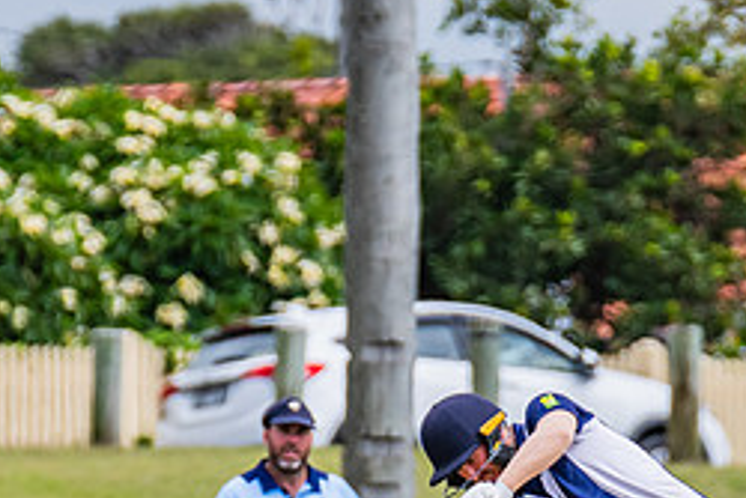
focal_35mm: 1300
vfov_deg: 1.1
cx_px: 533
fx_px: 26953
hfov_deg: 1.6
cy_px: 517
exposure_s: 1/2000
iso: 800
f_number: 9
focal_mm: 460
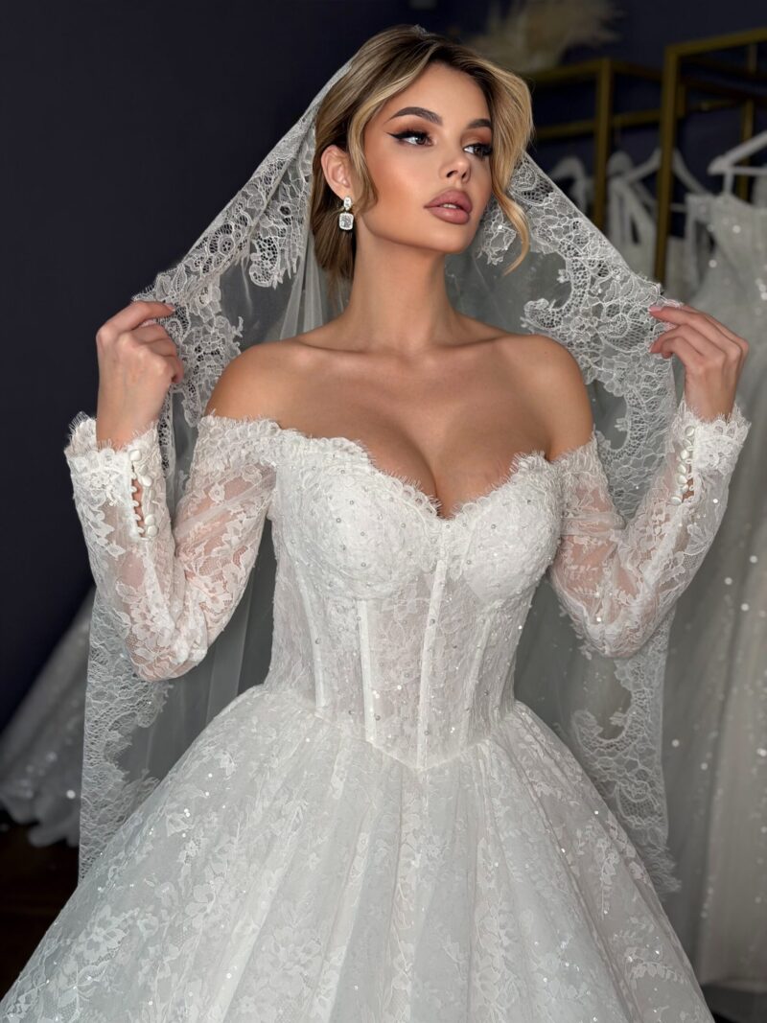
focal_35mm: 48
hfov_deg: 30.3
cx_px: 384
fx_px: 1418
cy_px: 512
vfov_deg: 39.7
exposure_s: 1/100
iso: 64
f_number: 1.78
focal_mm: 6.76
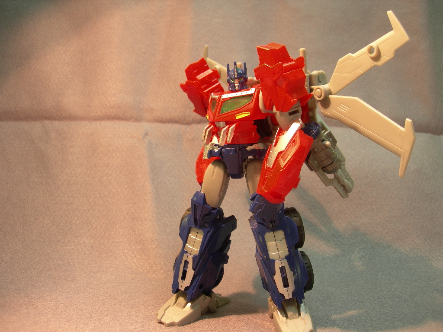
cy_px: 166
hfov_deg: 49.0
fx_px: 486
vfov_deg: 37.7
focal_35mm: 38
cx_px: 222
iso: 50
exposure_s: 1/11
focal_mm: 7.8
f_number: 2.8
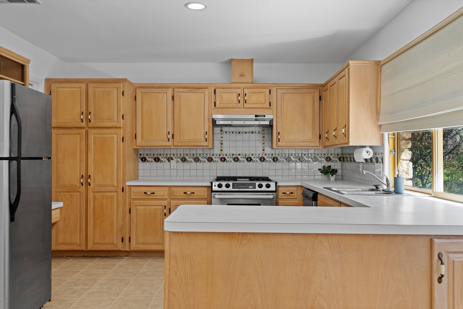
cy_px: 154
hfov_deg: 55.8
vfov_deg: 38.9
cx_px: 232
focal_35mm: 34
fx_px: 437
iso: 2000
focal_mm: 34
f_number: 8
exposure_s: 1/50
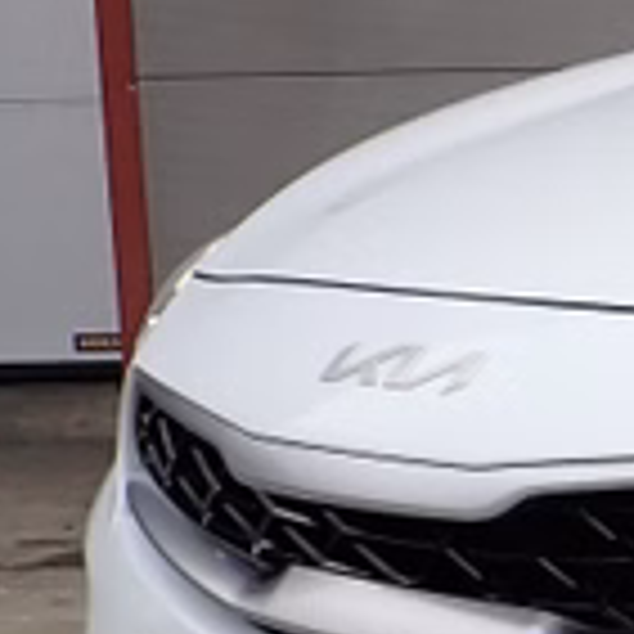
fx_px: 2590
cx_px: 1533
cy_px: 468
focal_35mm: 125
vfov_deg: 13.9
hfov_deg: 11.5
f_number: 2.8
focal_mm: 4.5
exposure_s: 1/800
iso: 100
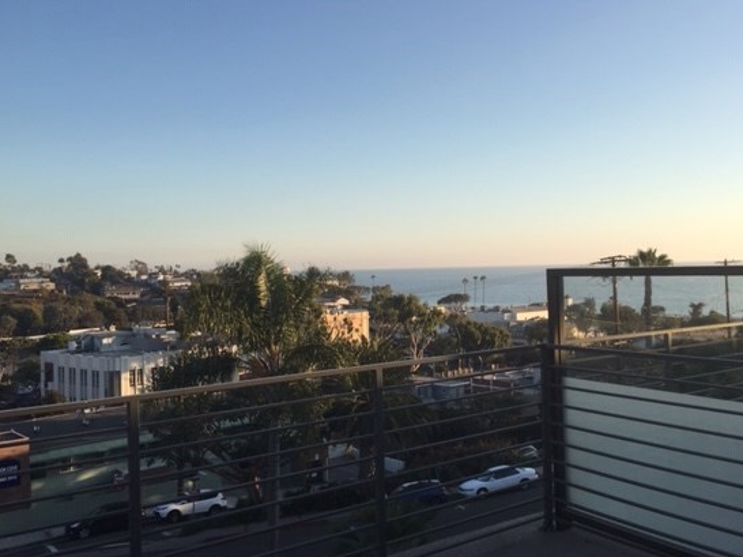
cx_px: 423
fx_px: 729
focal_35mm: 34
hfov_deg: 53.8
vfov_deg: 41.8
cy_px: 272
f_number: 2.2
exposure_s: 1/824
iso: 32
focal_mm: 4.15
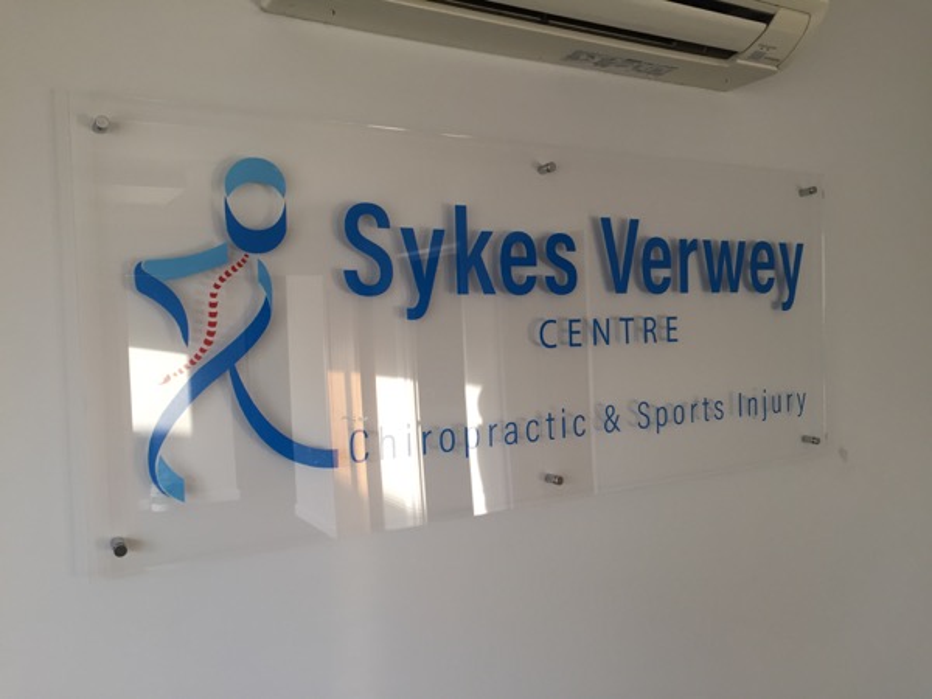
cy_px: 350
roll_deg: +0.0
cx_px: 466
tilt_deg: -5.0
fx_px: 781
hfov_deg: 61.7
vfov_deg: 48.2
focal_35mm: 29
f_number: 2.2
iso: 32
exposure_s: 1/33
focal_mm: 4.15
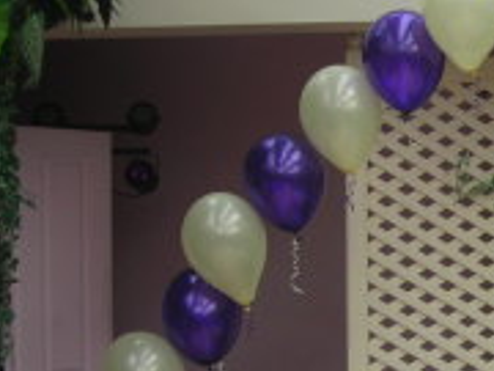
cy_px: 327
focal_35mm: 108
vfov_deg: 13.6
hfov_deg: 16.9
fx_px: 1541
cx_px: 689
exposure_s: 1/52.4
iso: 50
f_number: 3.2
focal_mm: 6.3
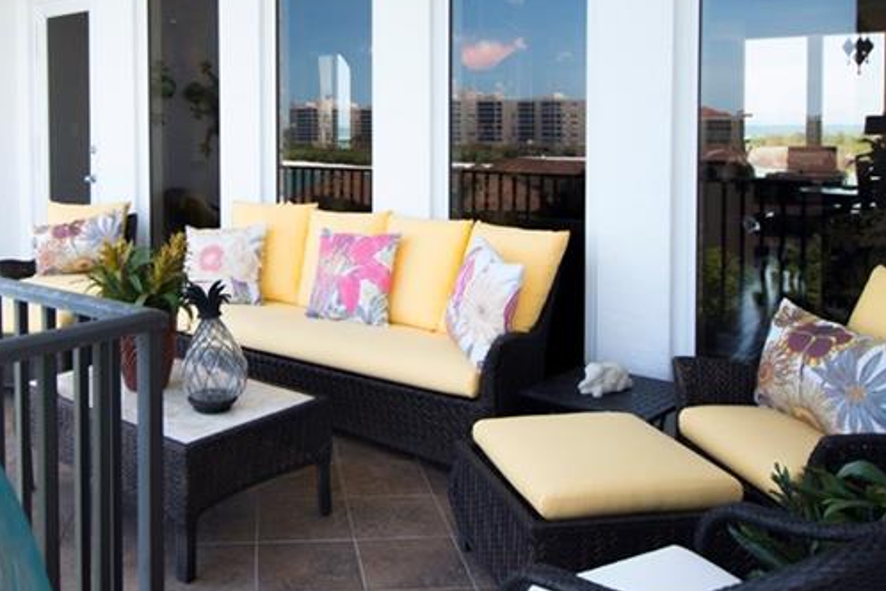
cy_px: 158
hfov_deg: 50.7
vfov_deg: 35.3
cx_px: 276
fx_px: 911
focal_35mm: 37
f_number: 4
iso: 100
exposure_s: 1/60
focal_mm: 12
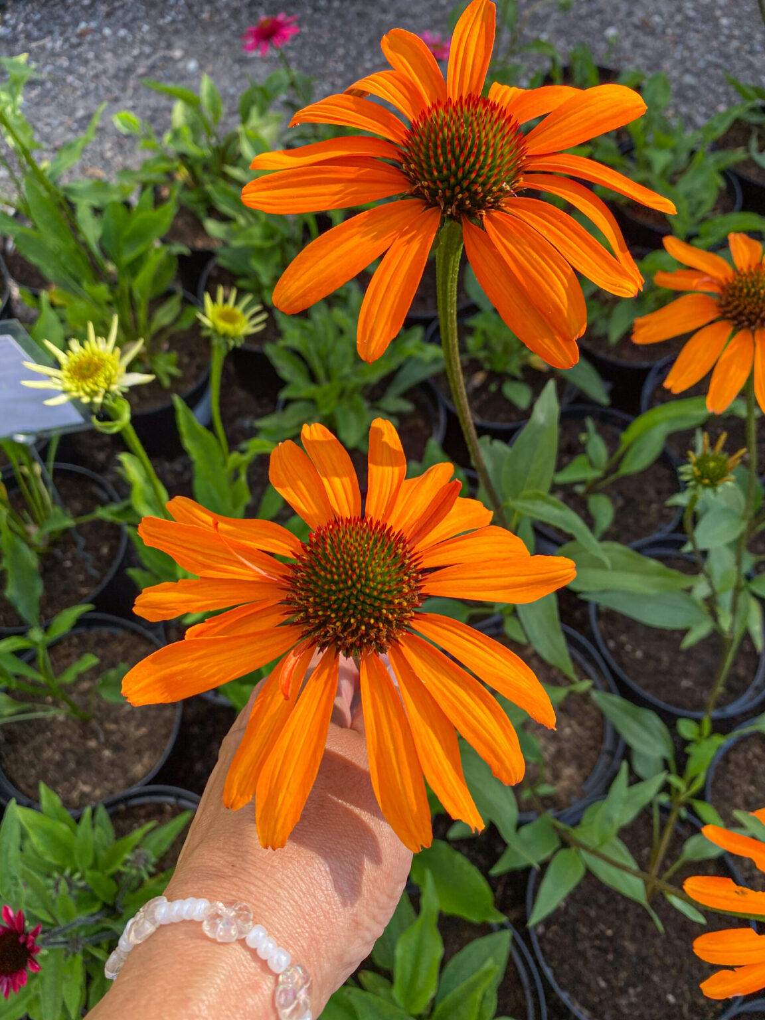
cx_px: 382
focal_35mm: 26
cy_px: 510
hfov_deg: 53.1
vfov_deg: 67.3
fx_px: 766
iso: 32
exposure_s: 1/800
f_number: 1.8
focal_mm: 4.25
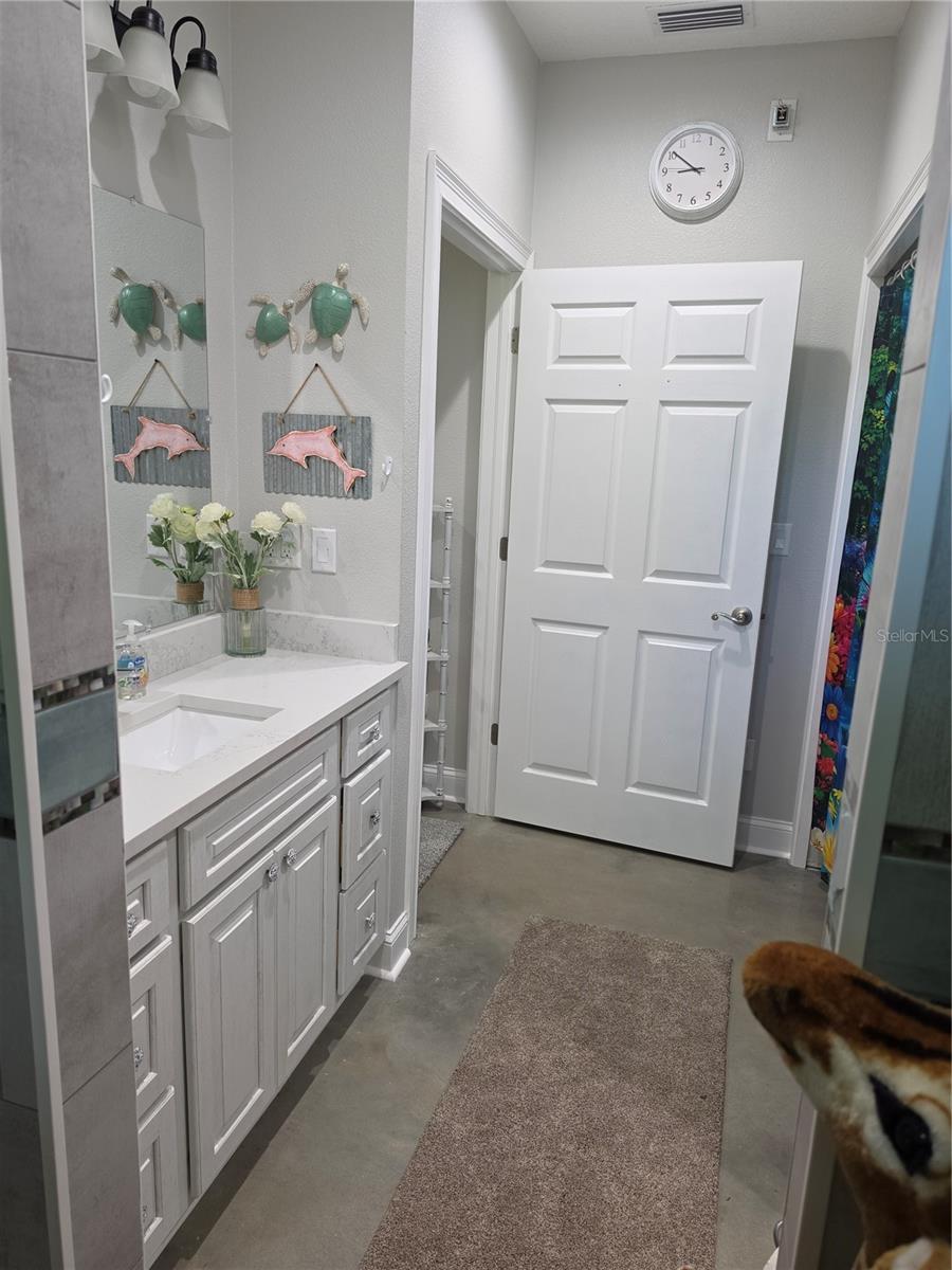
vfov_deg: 73.9
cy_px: 635
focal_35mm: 23
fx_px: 843
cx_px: 476
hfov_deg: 58.9
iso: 100
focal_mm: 6.5
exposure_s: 1/120
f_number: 1.4
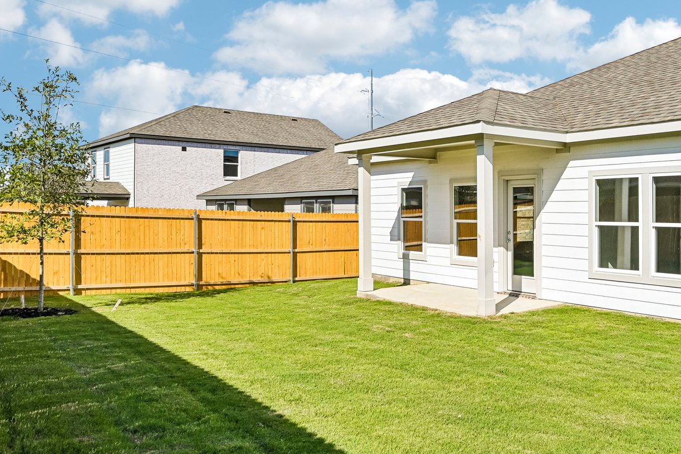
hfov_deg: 55.5
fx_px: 624
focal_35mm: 33
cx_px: 475
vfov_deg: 39.9
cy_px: 203
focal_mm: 18
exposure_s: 1/1600
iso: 400
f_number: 8
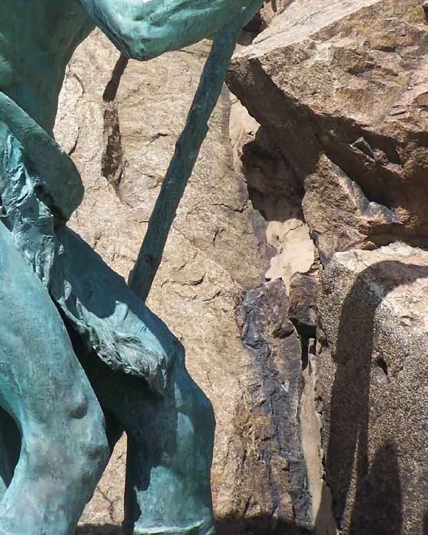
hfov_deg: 5.3
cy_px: 146
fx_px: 4595
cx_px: 105
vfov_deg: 6.7
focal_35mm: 290
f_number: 4.5
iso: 80
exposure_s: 1/640
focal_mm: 28
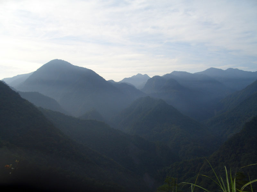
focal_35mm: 35
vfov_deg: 40.7
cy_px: 96
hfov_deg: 52.6
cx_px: 128
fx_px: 260
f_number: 4.3
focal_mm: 5.8
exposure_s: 1/400
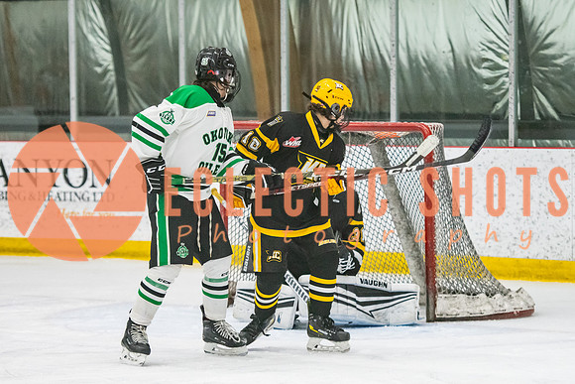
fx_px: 2900
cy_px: 191
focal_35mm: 182
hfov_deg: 11.3
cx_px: 339
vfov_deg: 7.6
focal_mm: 116
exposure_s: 1/800
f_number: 2.8
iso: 4000
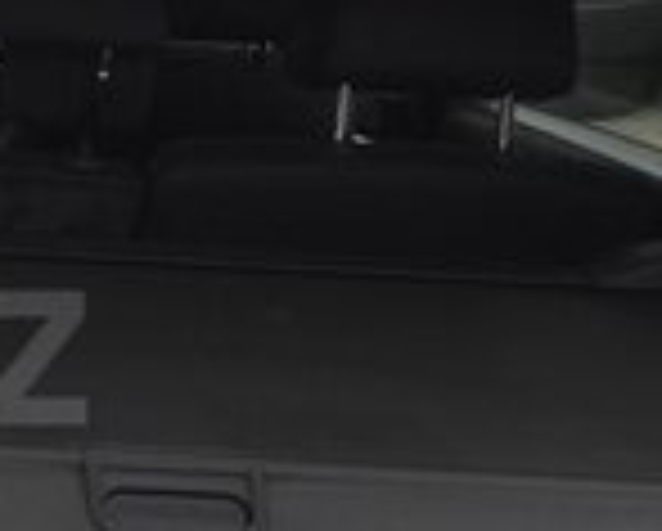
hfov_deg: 14.0
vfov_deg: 12.2
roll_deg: -4.1
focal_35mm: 127
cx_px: -374
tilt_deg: -16.1
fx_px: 2492
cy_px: 358
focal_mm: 4.15
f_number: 2.2
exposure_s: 1/108
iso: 32
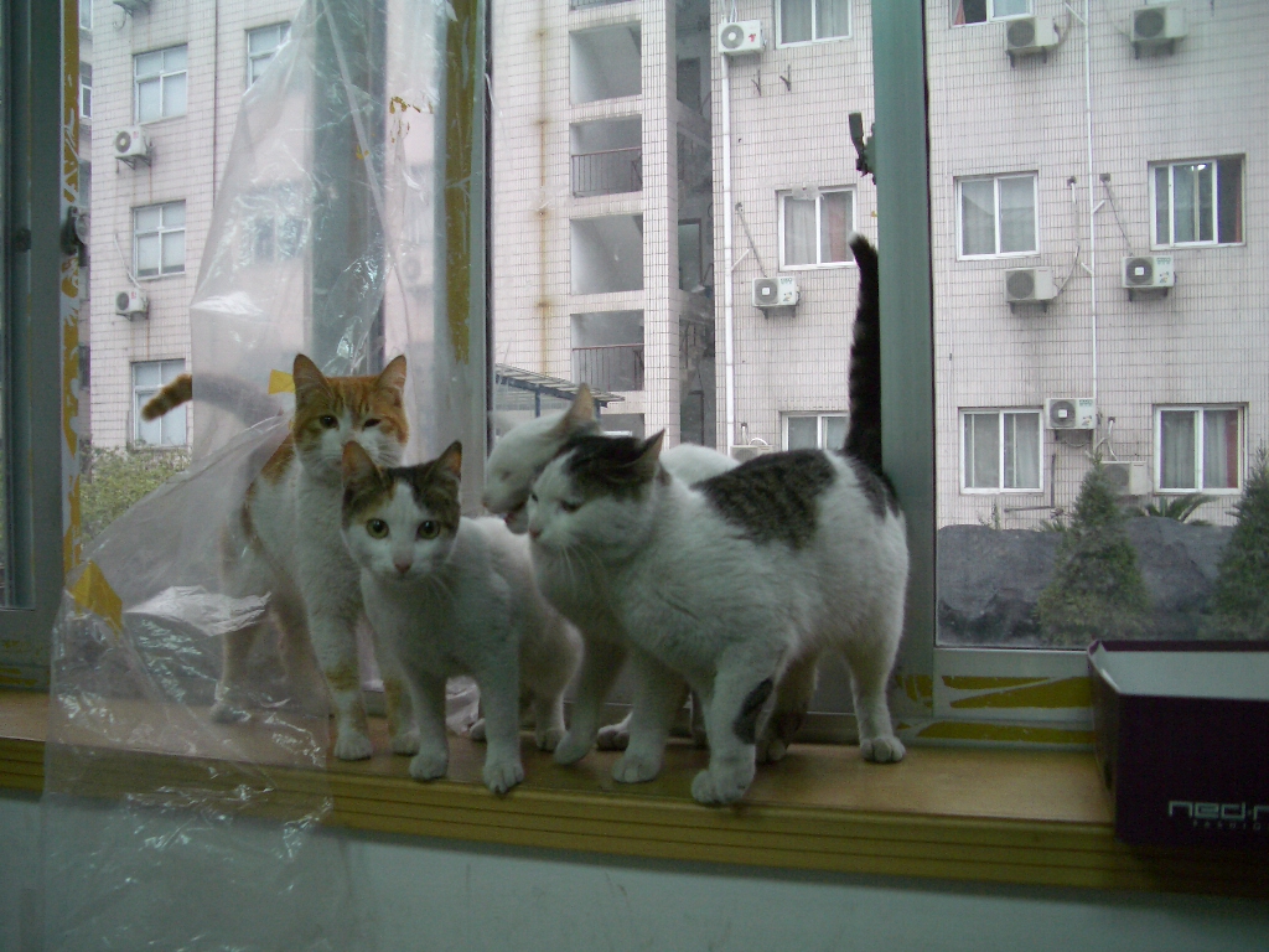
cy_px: 476
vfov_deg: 40.7
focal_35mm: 35
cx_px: 634
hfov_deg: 52.6
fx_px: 1283
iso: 100
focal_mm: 5.8
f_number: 2.6
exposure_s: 1/40
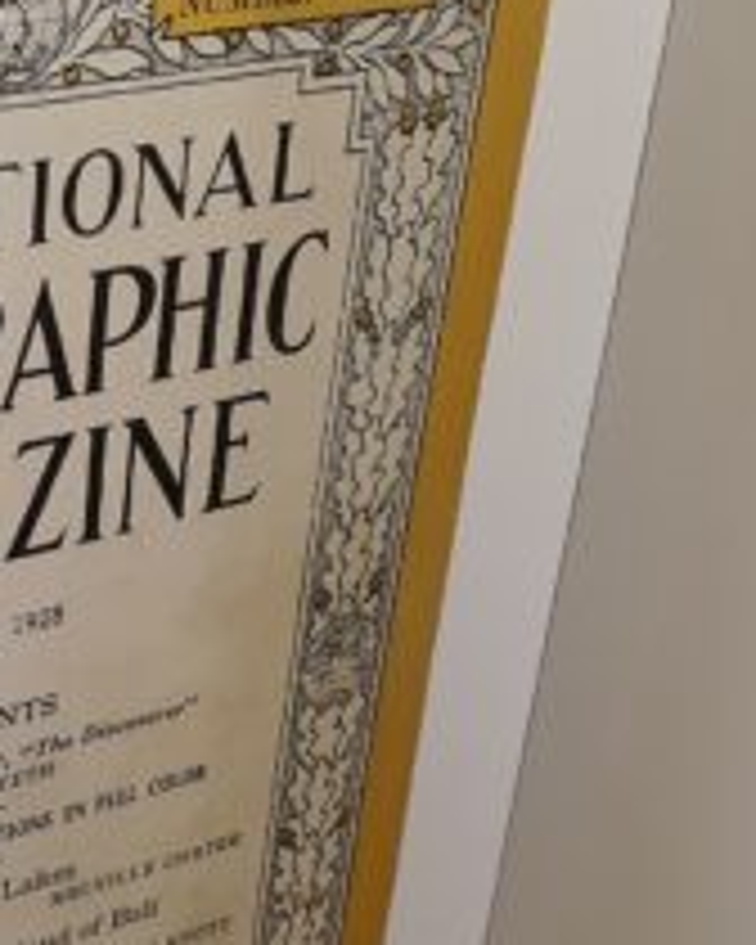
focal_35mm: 78
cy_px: 698
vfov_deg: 24.2
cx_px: -108
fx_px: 2182
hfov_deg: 18.8
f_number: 1.7
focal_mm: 3.7
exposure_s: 1/213
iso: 40
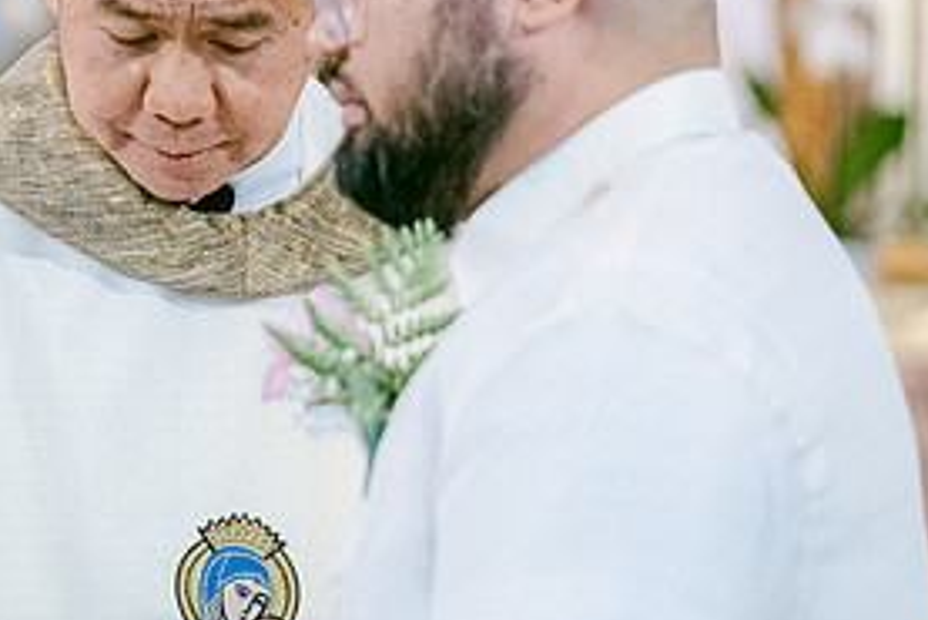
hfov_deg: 4.7
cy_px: 142
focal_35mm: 439
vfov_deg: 3.1
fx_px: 11322
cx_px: 161
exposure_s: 1/120
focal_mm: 140
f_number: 2.8
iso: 2500
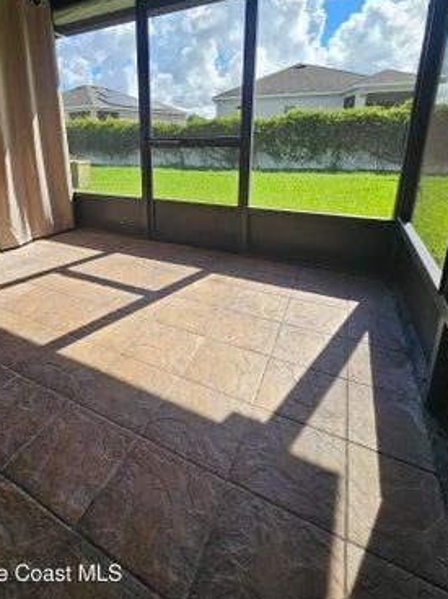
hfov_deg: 73.4
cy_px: 217
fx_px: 294
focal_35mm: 17
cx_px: 166
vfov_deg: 88.8
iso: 50
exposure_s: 1/845
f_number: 2.2
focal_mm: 2.2
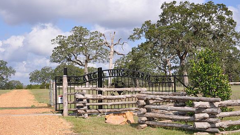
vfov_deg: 21.6
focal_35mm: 56
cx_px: 119
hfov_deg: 37.5
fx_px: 353
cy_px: 79
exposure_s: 1/400
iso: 200
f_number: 10
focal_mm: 35
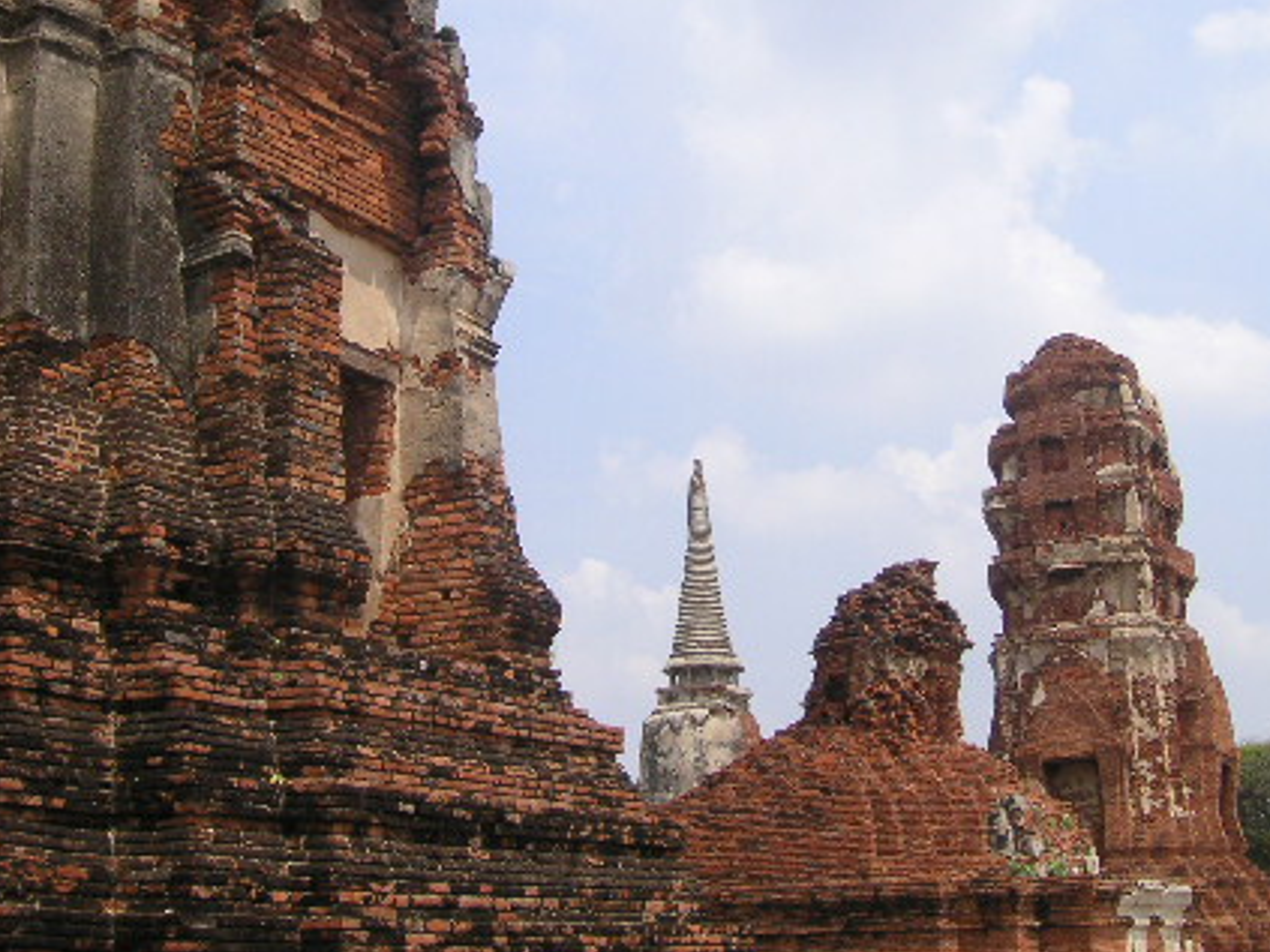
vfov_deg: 25.8
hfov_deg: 34.4
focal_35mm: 56
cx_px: 618
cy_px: 234
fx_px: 2054
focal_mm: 6.1
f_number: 6.7
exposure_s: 1/180
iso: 50
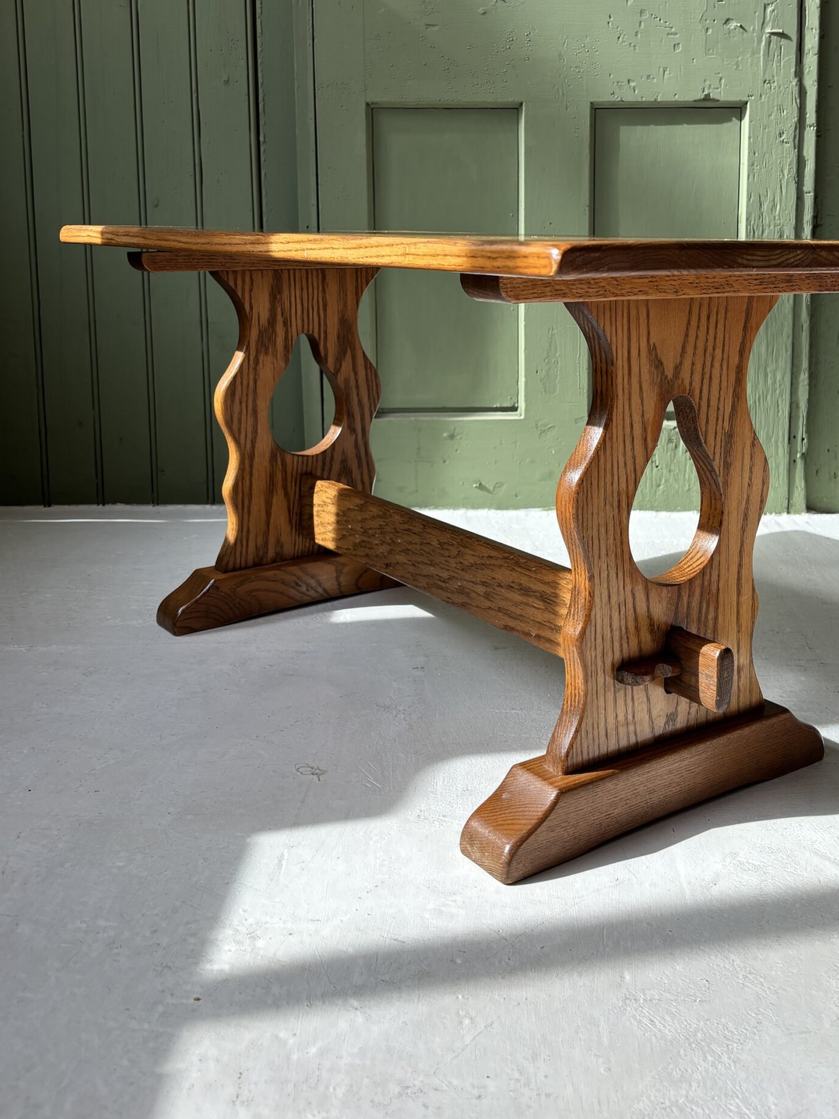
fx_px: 1163
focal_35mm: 36
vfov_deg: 50.3
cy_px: 359
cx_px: 495
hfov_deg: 39.5
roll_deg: -0.7
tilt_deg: -6.4
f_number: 1.6
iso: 50
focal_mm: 5.96
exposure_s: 1/865
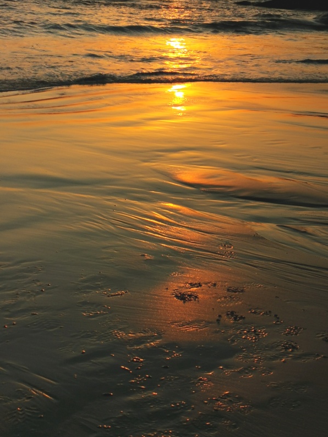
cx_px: 203
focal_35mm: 74
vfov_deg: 26.2
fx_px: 935
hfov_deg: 19.9
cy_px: 143
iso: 50
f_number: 1.8
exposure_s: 1/3891
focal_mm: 5.58
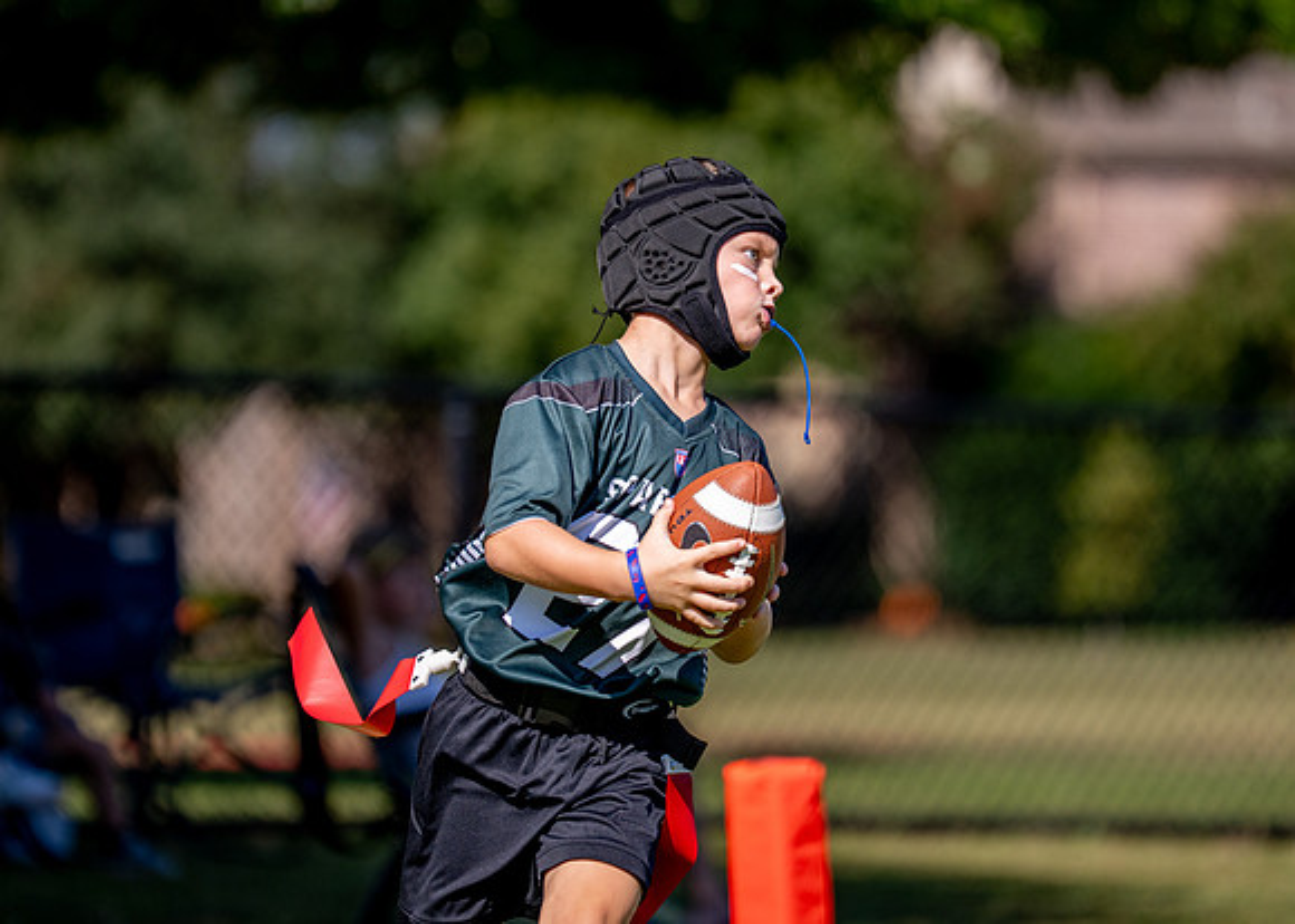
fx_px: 9145
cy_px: 326
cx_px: 639
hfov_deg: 8.1
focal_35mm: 249
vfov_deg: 5.8
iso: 250
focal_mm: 182
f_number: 2.8
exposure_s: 1/5000
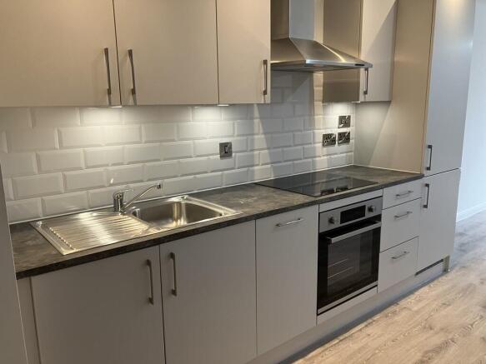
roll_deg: +1.8
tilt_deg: -11.6
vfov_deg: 49.7
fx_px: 393
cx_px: 243
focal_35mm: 28
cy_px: 182
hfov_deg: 63.5
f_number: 1.8
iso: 50
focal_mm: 3.99
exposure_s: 1/50
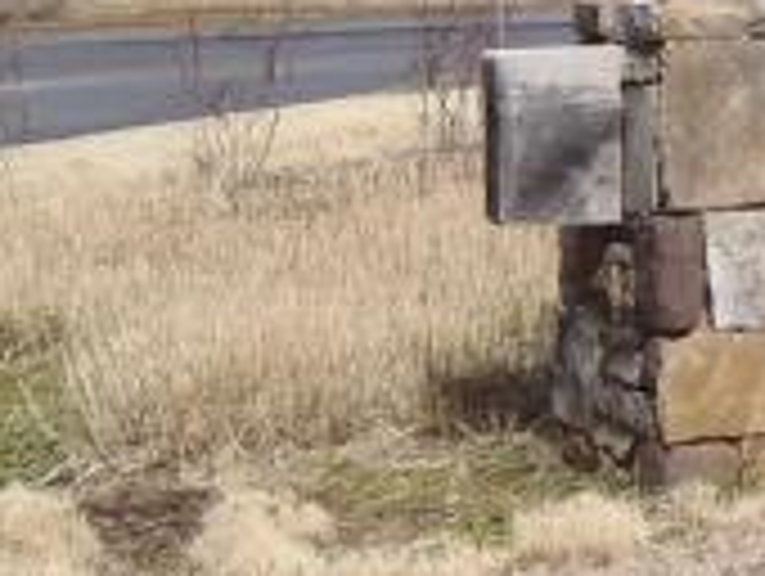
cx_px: 716
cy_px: -9
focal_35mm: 167
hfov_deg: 11.7
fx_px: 3696
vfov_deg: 8.9
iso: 80
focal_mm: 8.89
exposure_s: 1/200
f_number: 5.6
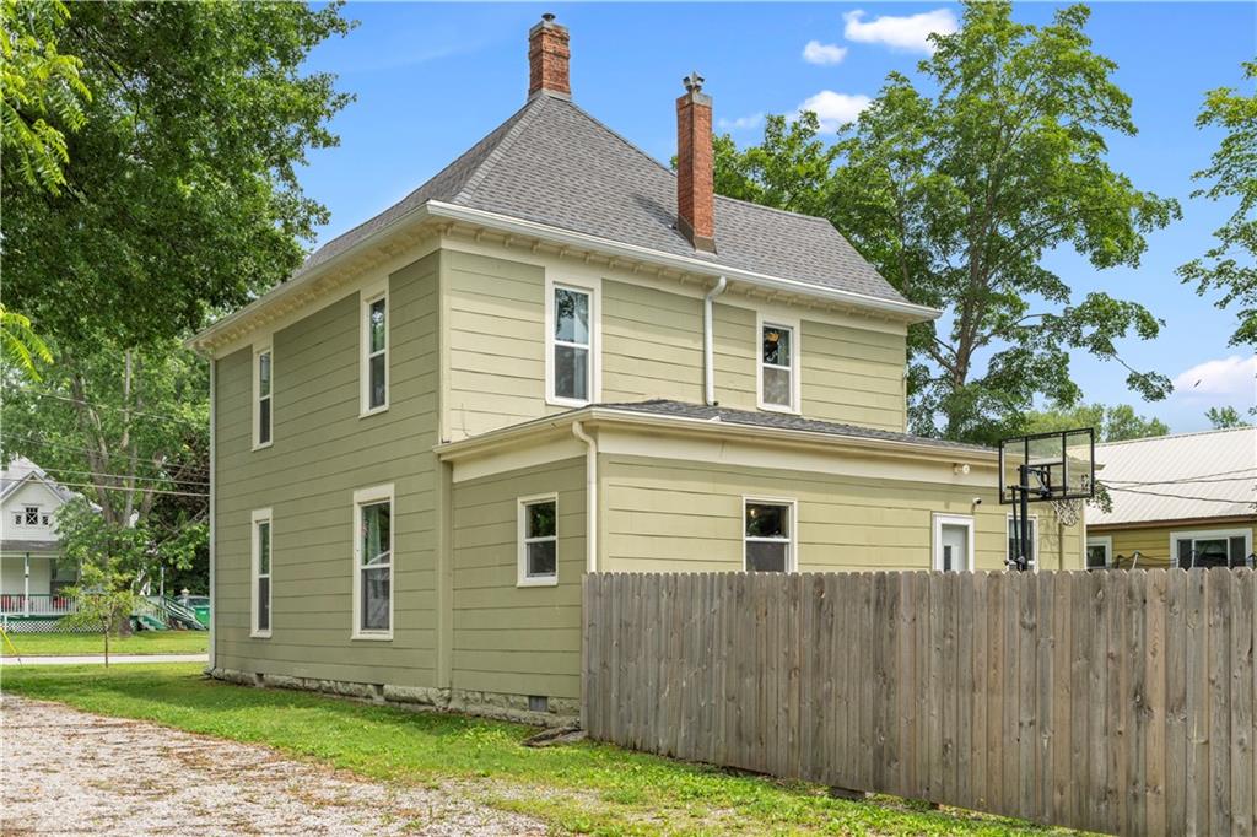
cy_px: 418
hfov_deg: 55.1
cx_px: 628
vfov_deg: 38.3
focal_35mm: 34
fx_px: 1204
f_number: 8
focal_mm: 34.5
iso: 400
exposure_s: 1/640
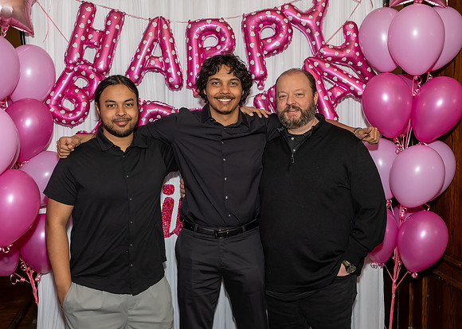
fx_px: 513
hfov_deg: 48.5
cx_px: 226
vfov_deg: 35.7
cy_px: 164
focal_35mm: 39
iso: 640
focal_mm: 24
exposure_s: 1/250
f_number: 8
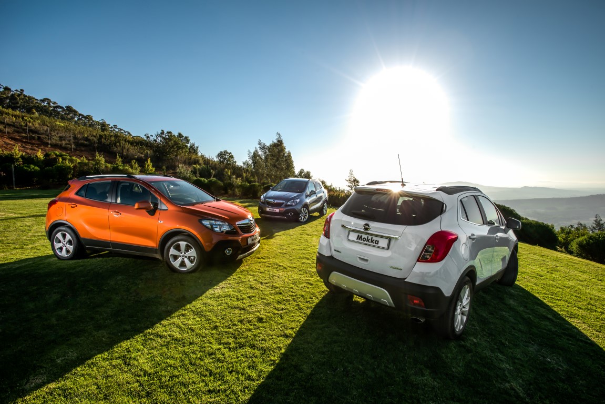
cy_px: 202
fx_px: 286
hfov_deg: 93.3
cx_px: 302
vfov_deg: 70.5
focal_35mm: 17
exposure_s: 1/320
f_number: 11
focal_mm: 17
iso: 50
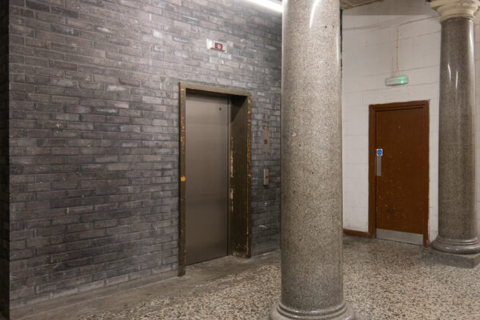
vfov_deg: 42.3
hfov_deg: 59.0
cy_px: 167
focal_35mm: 31
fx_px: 413
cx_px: 316
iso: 100
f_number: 8
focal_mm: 19
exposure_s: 1.3
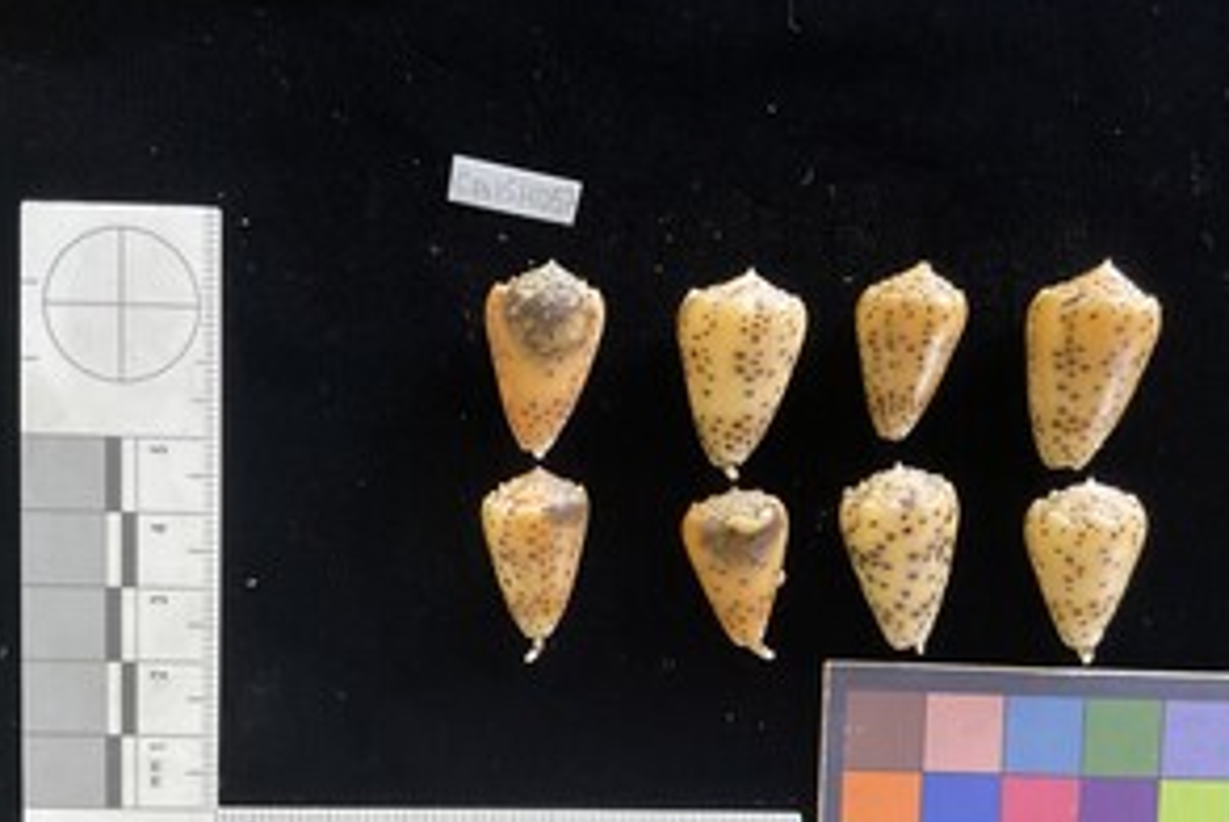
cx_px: 650
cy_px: 535
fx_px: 1230
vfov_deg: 36.6
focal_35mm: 36
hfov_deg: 53.1
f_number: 1.8
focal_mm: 3
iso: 250
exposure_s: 1/60
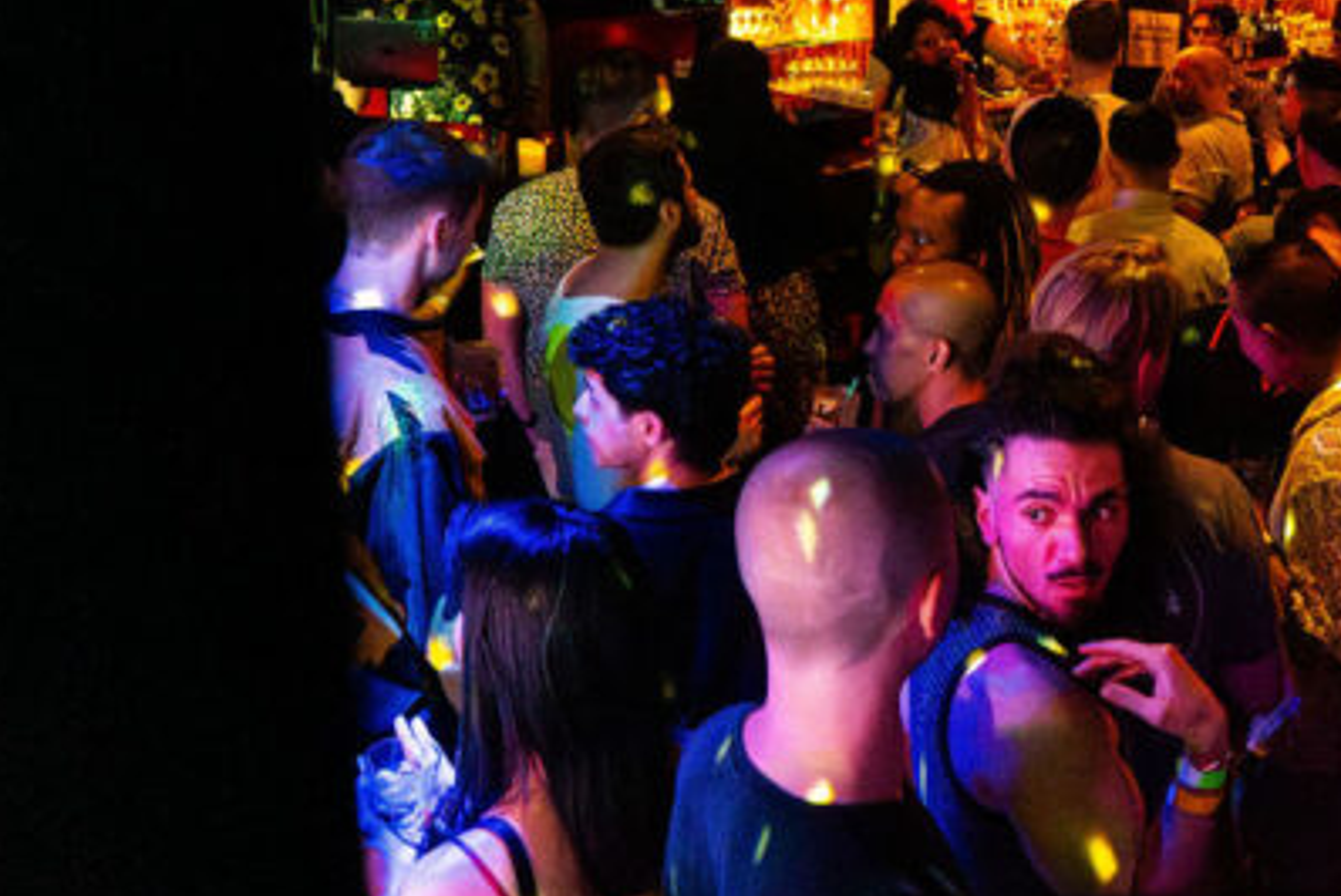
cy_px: 258
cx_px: 1058
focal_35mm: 45
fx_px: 1677
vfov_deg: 29.6
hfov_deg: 41.8
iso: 64000
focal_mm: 28
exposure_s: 1/125
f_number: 5.6
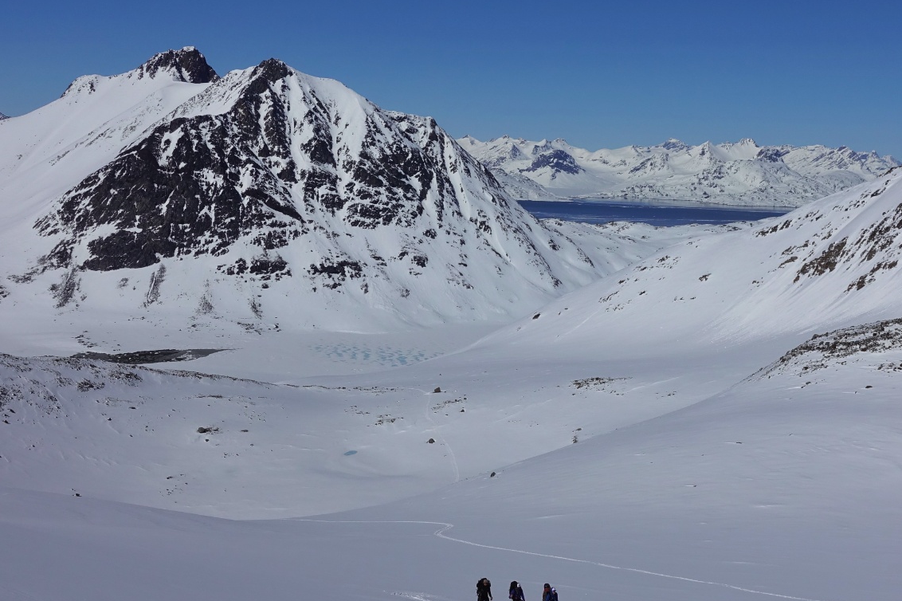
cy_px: 281
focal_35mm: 41
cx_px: 496
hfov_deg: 47.4
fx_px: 1027
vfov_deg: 32.6
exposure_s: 1/400
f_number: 5.6
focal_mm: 10.7
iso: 125
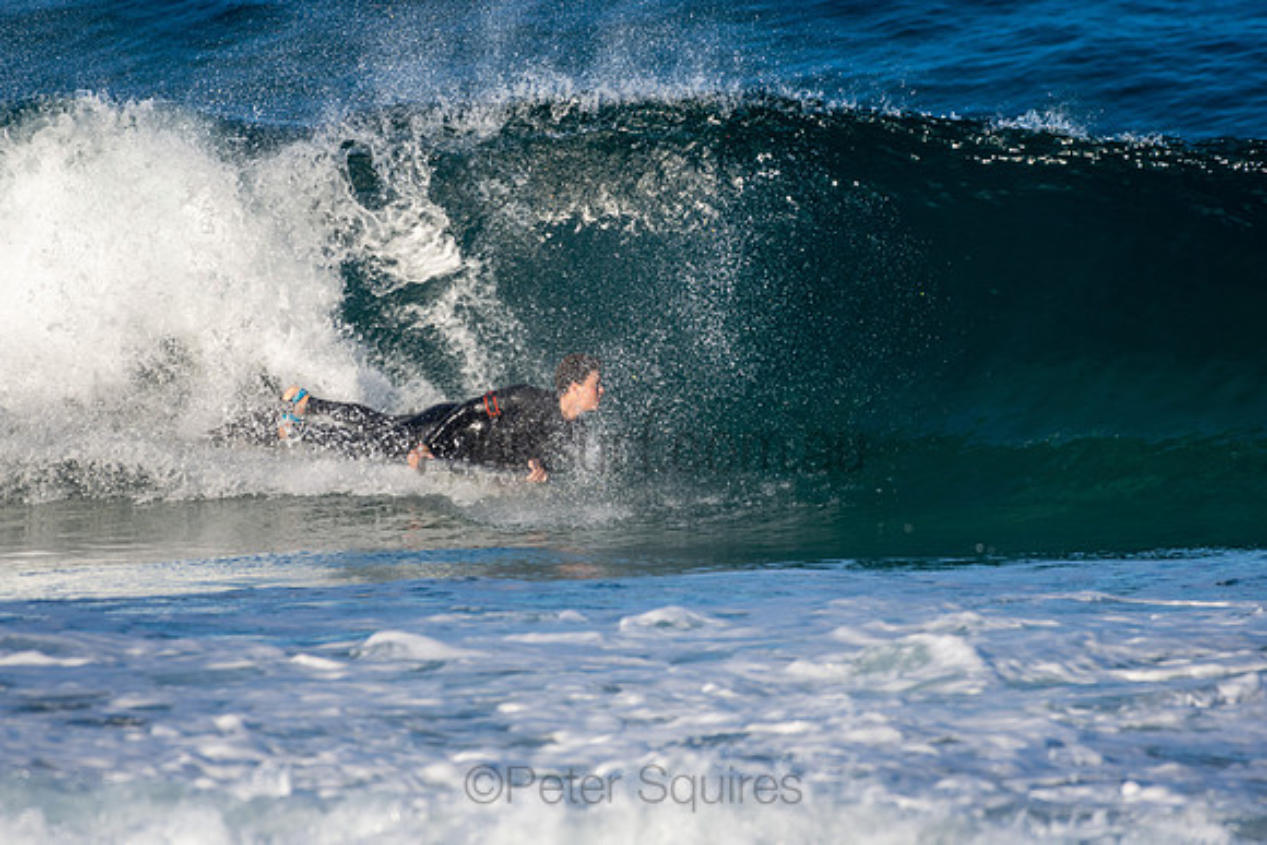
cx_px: 634
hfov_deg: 2.7
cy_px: 422
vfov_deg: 1.8
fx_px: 26401
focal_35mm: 750
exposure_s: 1/1250
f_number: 5.6
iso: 280
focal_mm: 500
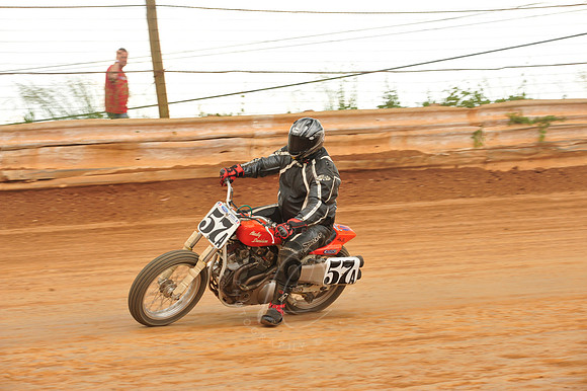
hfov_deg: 15.2
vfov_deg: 10.1
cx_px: 294
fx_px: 2200
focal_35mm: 135
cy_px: 196
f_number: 10
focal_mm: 135
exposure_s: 1/400
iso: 800
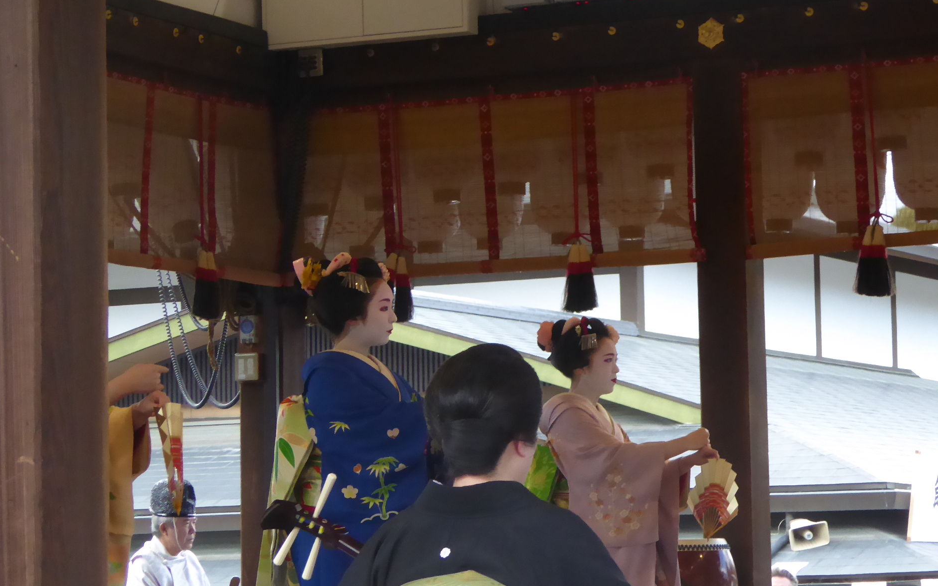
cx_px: 607
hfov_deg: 14.7
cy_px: 292
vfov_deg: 9.2
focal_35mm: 142
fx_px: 3629
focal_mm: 16.1
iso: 500
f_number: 4.9
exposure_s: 1/125
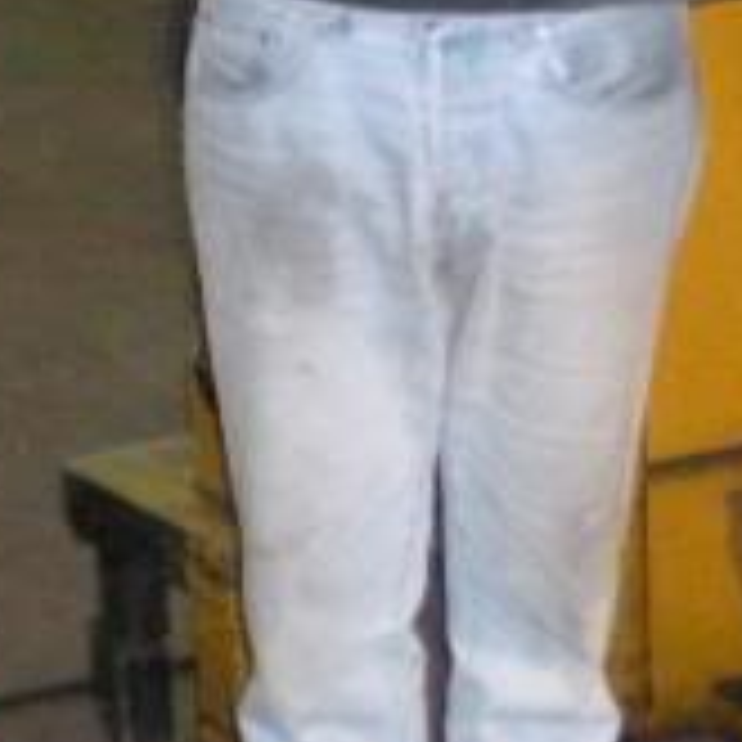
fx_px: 3953
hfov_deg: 10.7
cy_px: -283
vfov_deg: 10.4
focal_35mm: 163
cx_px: 652
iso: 627
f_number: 3.1
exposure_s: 1/60
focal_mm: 6.3
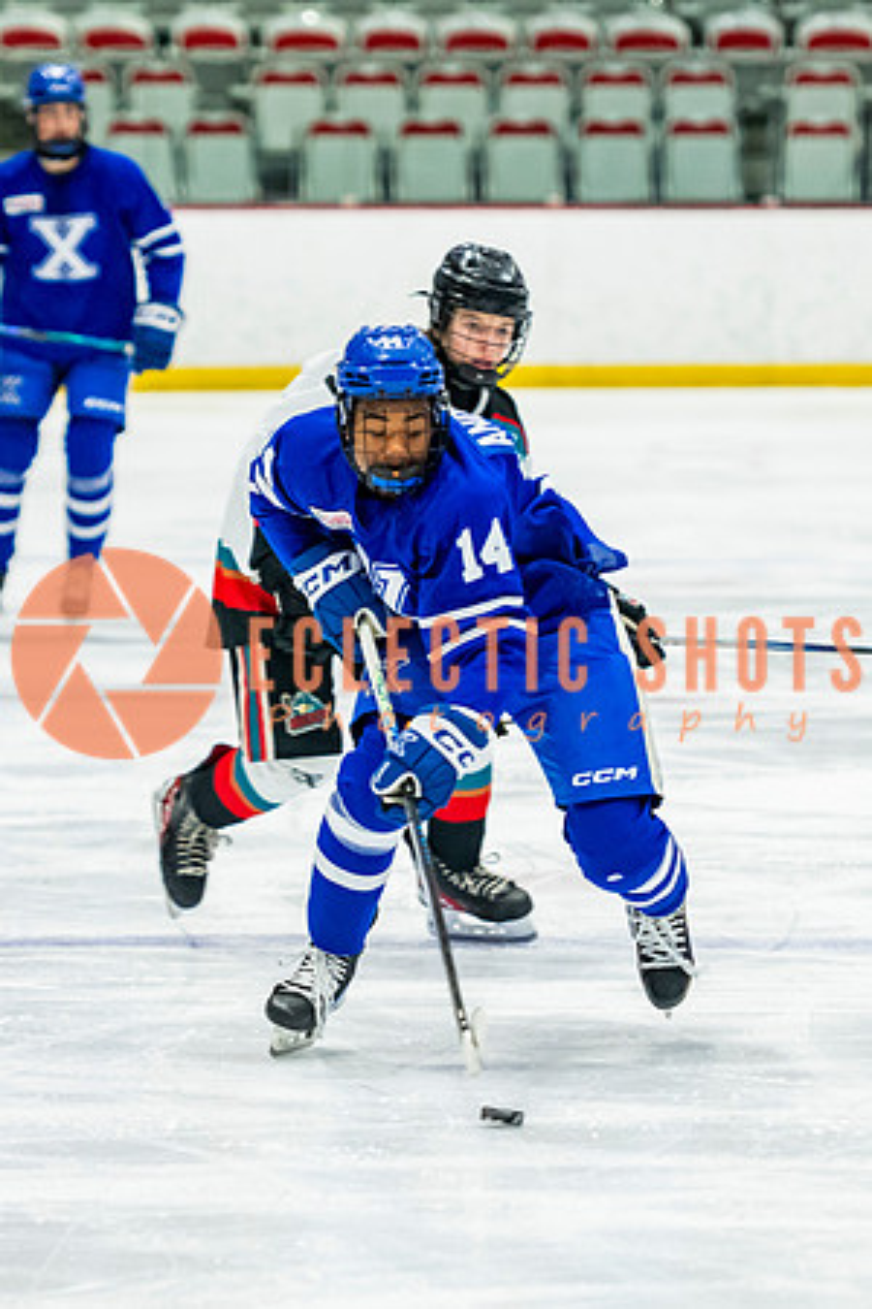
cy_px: 776
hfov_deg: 4.8
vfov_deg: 7.2
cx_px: 513
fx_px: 10338
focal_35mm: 285
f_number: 3.2
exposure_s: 1/800
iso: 1600
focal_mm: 130
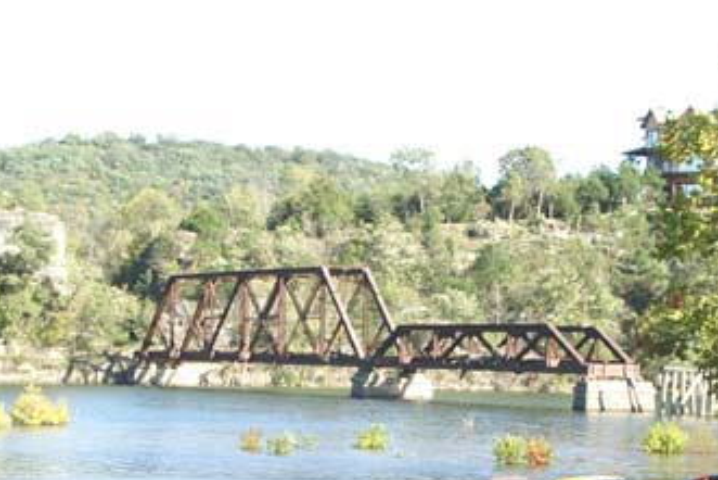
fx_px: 1736
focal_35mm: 87
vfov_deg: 15.5
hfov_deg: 23.4
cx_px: 371
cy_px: 443
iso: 100
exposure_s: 1/90
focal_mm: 24
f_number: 5.6
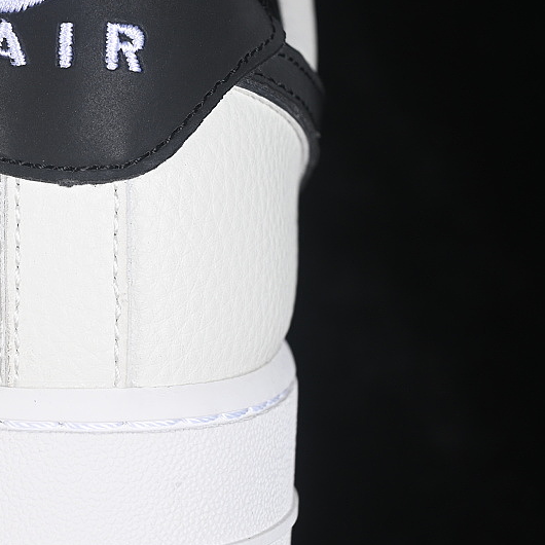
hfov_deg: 13.3
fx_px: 2316
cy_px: 211
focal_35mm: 130
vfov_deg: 13.4
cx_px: 37
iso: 160
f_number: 7.1
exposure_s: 1/80
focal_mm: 50
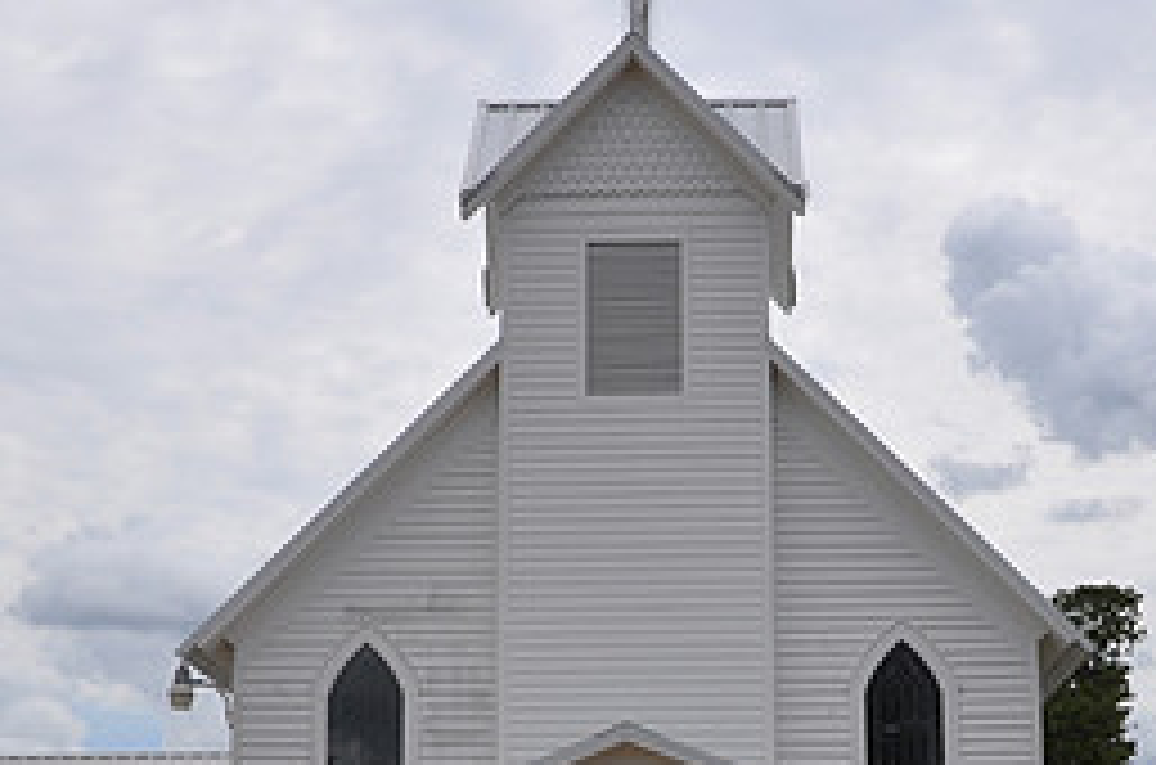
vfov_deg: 18.7
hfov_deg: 28.4
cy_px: 686
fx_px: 2278
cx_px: 693
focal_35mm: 71
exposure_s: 1/160
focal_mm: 21
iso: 200
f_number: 13
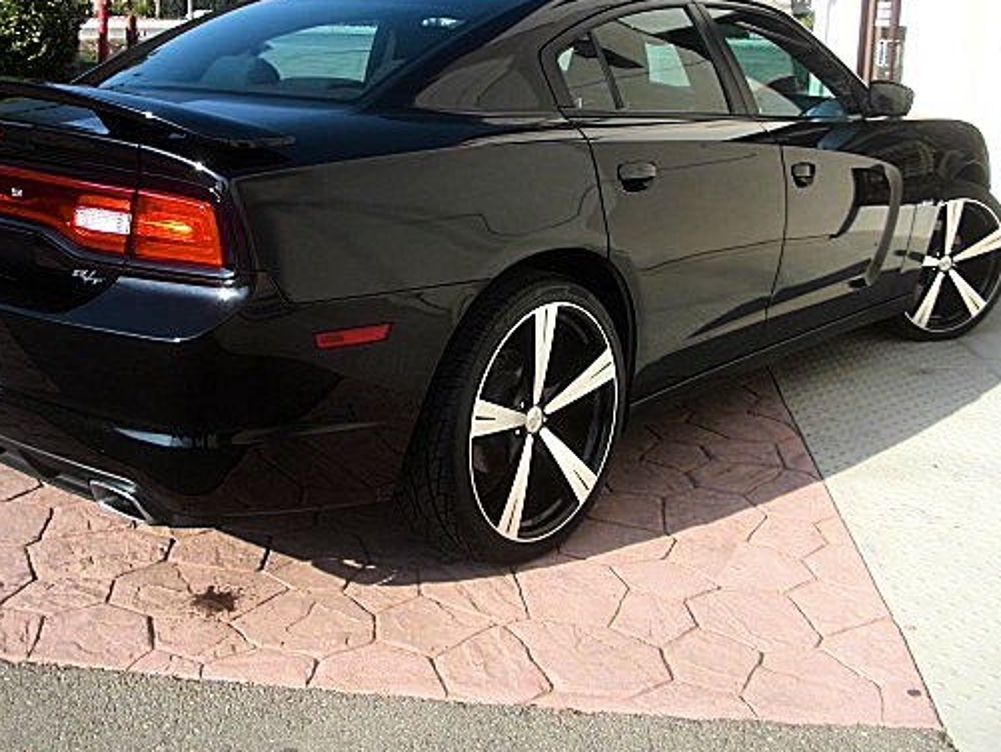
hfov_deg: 41.2
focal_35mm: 46
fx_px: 1331
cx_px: 440
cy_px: 294
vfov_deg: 31.4
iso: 50
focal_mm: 6.3
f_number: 2.8
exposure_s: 1/400
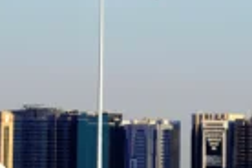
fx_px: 3962
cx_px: 172
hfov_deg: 3.6
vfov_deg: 2.4
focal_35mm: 566
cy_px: -47
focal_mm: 200
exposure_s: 1/400
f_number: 8
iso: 100
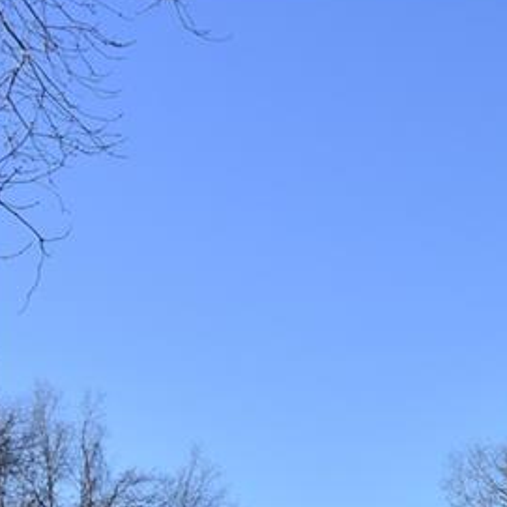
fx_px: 1833
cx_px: 945
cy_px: 610
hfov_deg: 13.8
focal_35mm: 111
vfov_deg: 15.2
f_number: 8
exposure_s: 1/500
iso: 250
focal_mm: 23
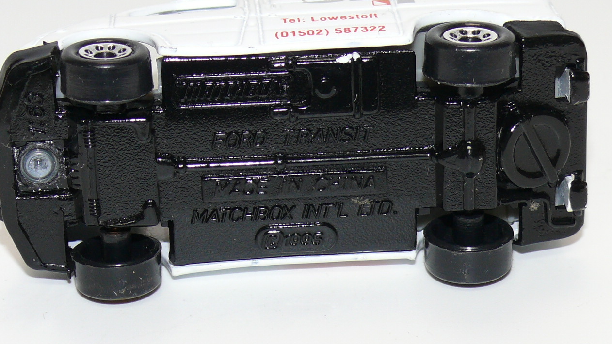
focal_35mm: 134
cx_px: 318
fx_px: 2175
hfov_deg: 16.0
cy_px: 129
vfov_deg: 9.0
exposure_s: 1/30
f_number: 4
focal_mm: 13.2
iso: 100
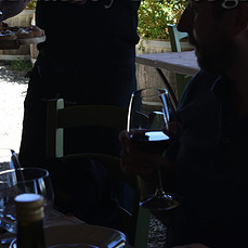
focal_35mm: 112
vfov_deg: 15.2
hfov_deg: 15.6
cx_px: 132
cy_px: -8
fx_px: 908
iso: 320
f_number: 9
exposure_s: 1/125
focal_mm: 52
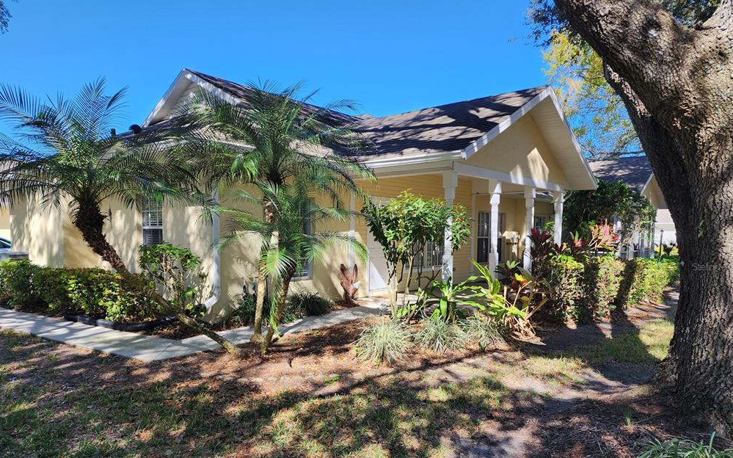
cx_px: 361
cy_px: 266
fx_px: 499
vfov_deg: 49.1
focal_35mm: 25
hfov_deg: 72.6
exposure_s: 1/306
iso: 12
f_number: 1.8
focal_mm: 6.4
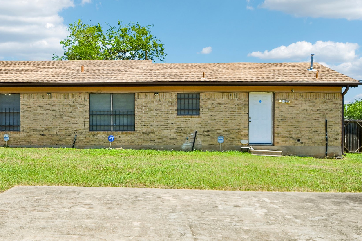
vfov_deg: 32.6
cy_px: 113
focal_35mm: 41
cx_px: 145
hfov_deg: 47.1
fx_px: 412
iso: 400
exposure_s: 1/2000
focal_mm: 22
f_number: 8
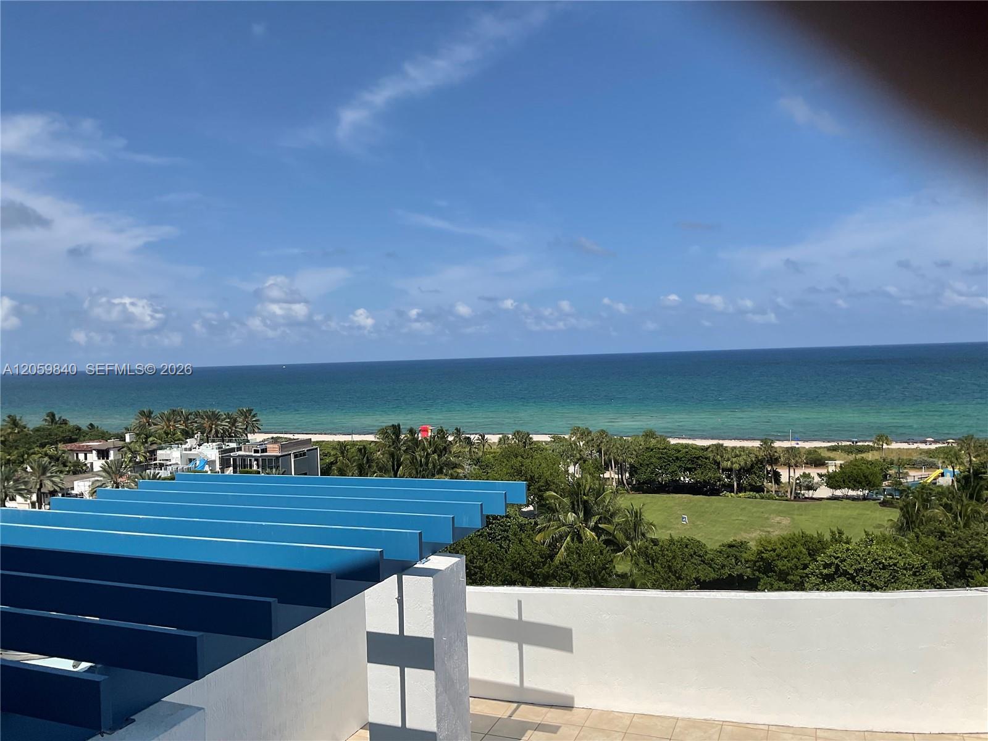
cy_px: 370
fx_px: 828
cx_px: 494
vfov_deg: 48.2
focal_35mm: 29
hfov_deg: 61.7
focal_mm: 3
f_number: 1.8
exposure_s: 1/3788
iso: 16
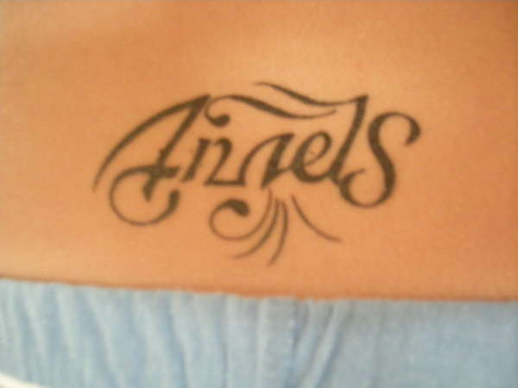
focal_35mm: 35
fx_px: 524
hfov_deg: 52.6
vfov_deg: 40.7
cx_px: 259
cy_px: 194
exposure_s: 1/2.5
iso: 800
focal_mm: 5.7
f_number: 2.8
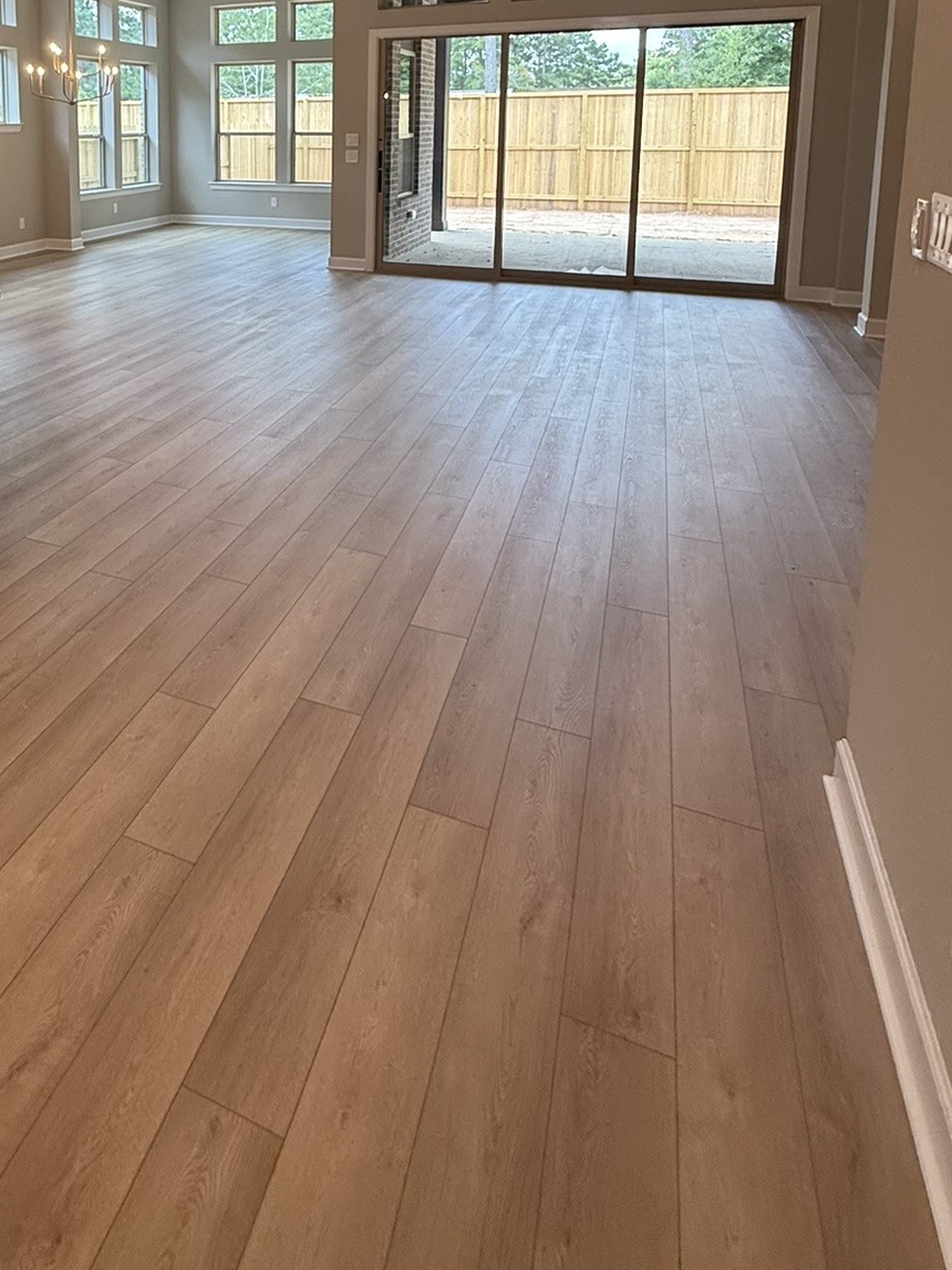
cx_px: 199
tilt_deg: -4.8
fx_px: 917
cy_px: 246
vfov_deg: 63.2
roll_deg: +2.4
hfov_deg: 51.6
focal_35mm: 25
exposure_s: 1/120
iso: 100
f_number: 2.2
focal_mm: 2.22
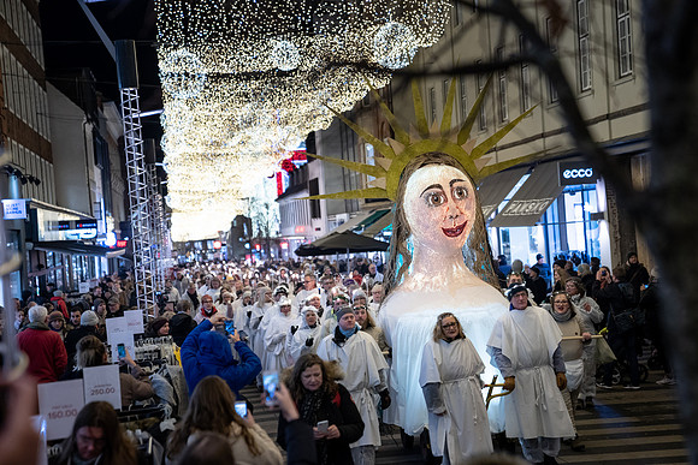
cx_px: 349
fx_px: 1357
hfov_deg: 28.8
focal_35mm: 70
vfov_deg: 19.5
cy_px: 232
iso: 1250
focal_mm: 70
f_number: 2.8
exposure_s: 1/125
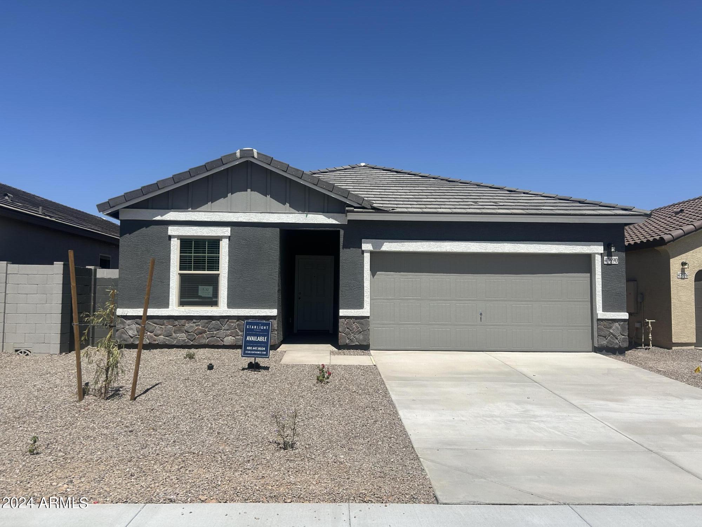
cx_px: 351
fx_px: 527
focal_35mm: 26
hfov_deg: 67.3
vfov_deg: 53.1
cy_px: 264
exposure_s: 1/6579
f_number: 1.5
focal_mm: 5.7
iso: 50
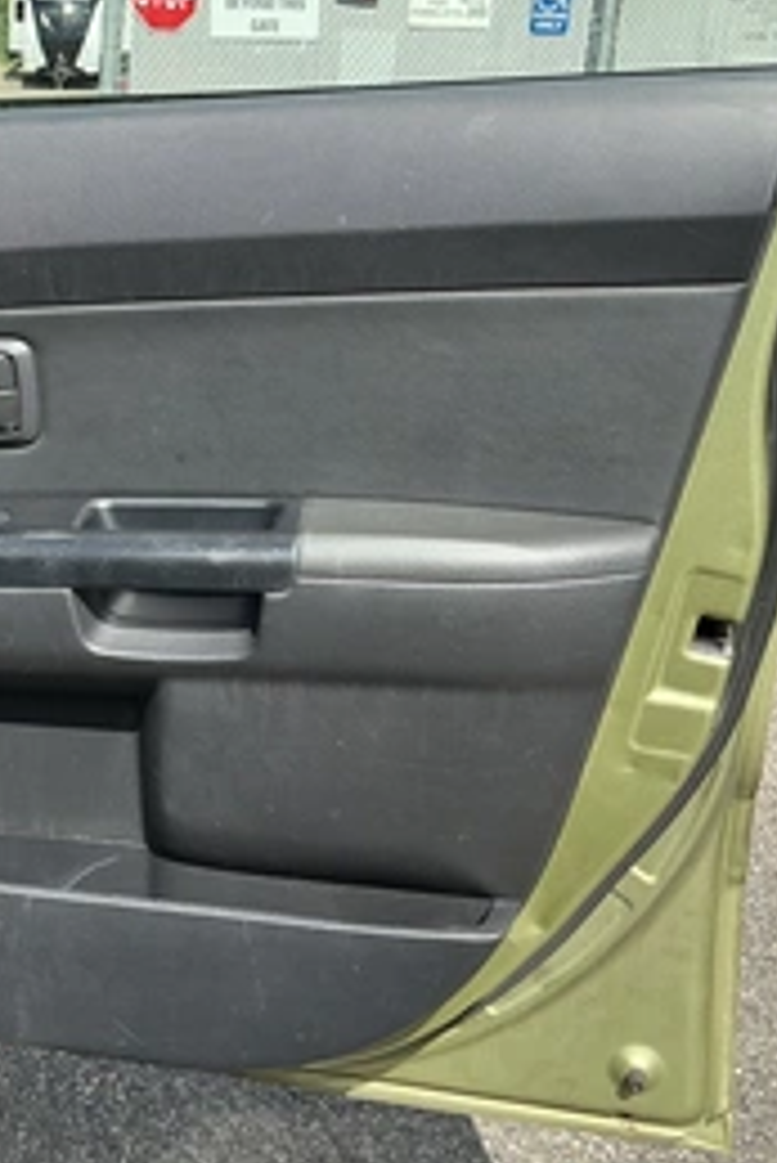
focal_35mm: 45
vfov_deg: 43.6
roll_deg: -1.8
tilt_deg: -17.1
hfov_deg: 29.0
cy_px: 584
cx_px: 121
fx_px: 1455
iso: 25
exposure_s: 1/709
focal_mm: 3
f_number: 1.8
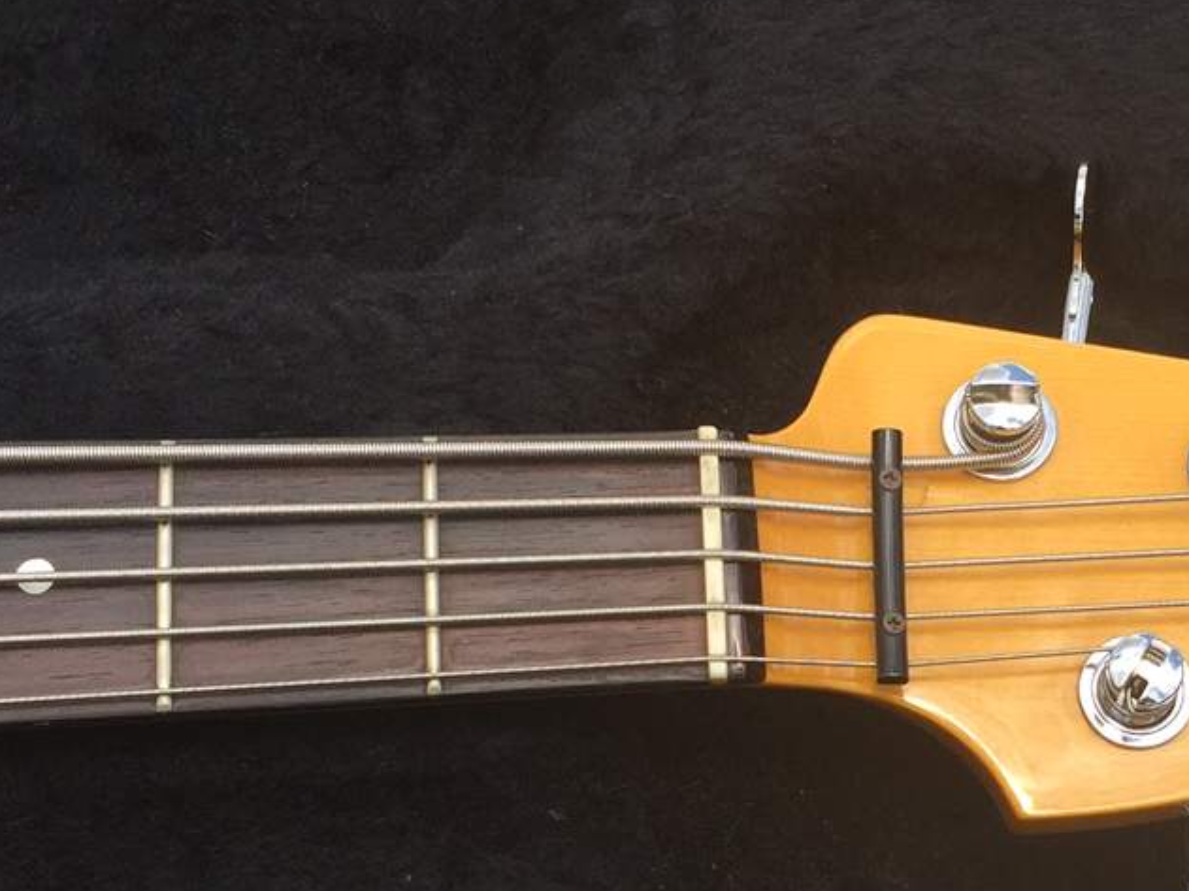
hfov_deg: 25.5
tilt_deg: -73.5
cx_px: 953
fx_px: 2576
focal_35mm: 75
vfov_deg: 19.4
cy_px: 705
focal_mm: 4.15
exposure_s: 1/964
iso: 32
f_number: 2.2
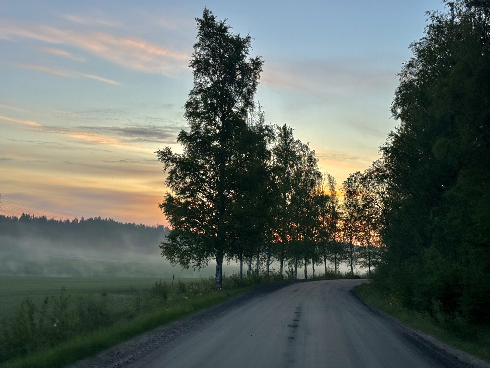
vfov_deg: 30.3
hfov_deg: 39.7
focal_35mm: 48
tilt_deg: +3.2
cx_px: 245
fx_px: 679
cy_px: 184
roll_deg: -1.6
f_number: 1.78
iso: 64
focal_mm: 6.76
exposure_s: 1/351
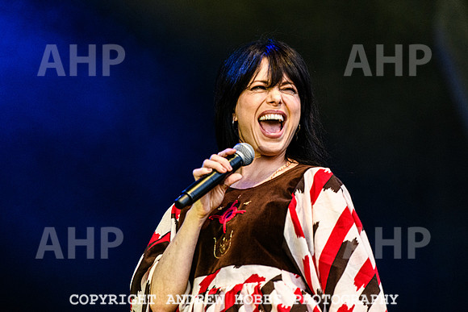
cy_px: 131
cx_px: 271
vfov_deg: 5.9
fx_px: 3014
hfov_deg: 8.9
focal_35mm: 232
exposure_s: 1/1000
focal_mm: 200
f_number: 3.5
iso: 4000
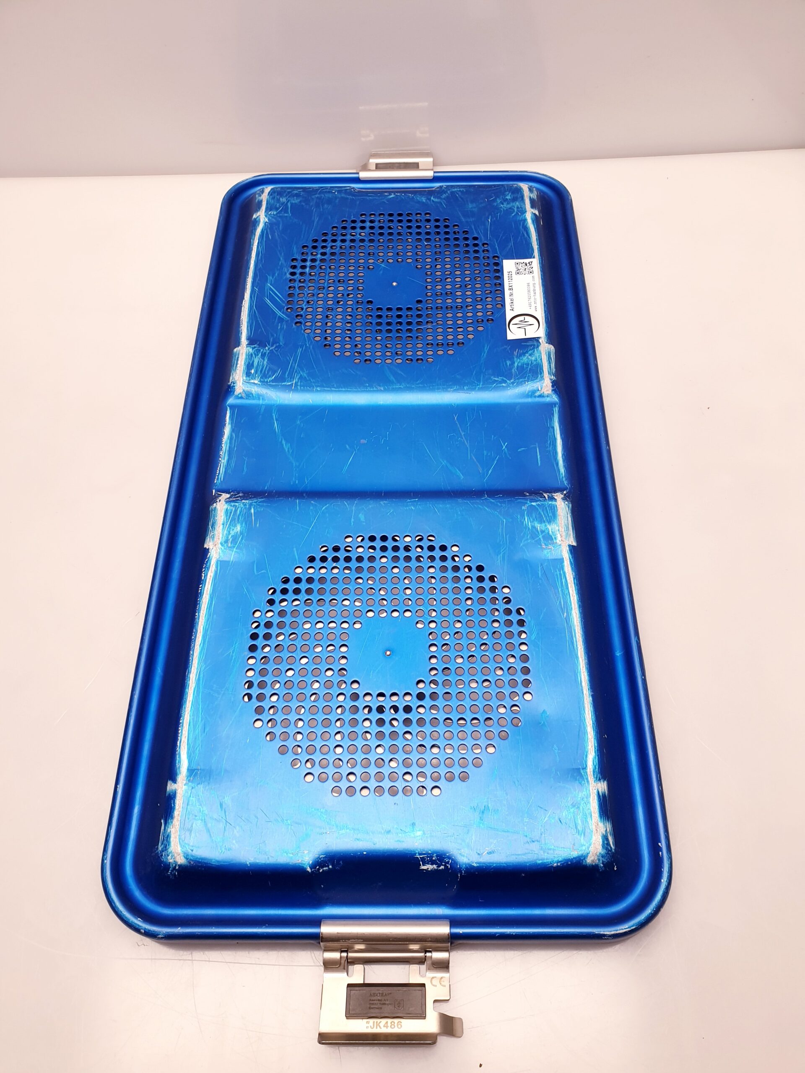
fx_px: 806
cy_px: 536
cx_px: 402
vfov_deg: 67.3
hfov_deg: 53.1
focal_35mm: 26
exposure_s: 1/50
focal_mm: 4.3
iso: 64
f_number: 2.4
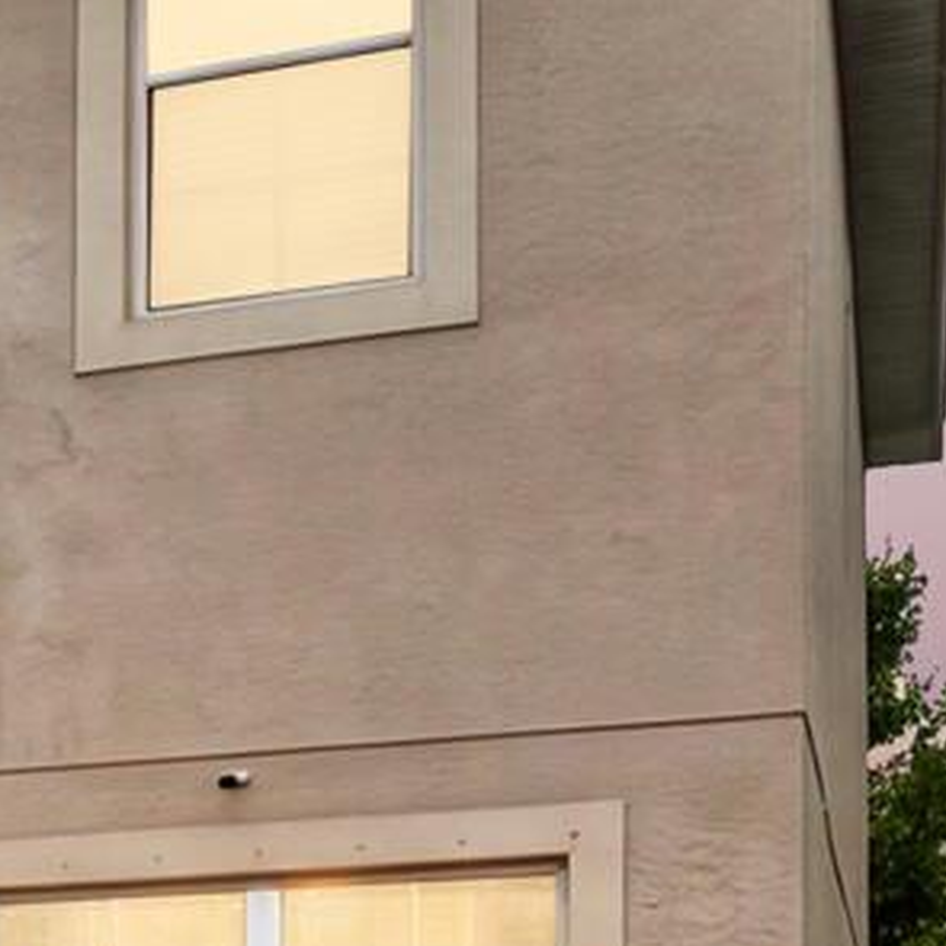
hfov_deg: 14.2
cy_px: 1358
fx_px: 3123
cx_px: -978
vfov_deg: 16.0
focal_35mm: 101
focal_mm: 14
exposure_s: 1/500
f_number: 9
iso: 250
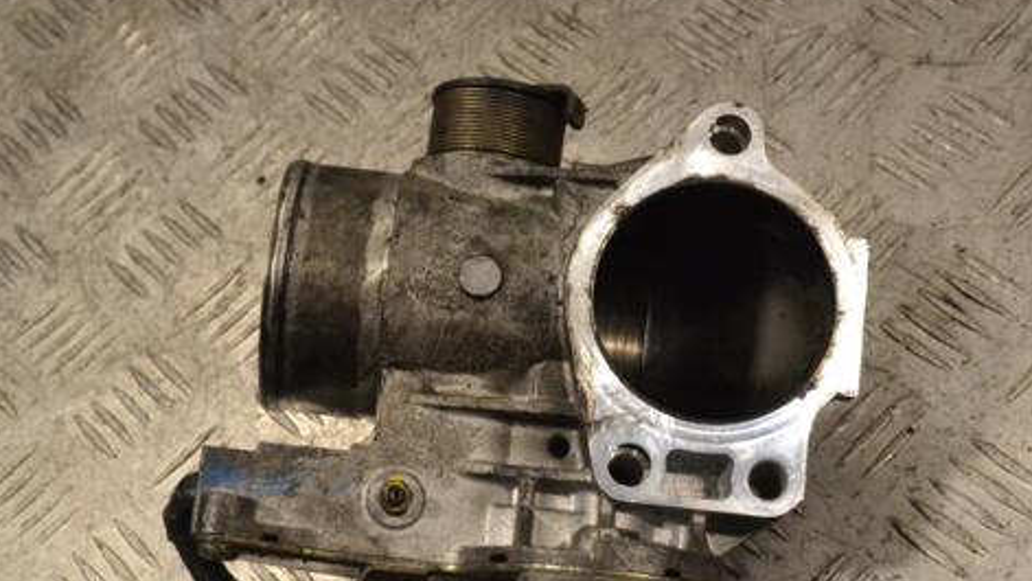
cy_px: 373
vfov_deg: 17.7
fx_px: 1861
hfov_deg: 31.0
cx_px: 500
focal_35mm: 68
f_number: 10
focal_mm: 34
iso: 3200
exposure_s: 1/400
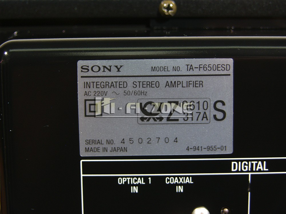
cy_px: 107
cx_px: 143
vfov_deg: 14.8
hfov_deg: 19.6
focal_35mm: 100
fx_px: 826
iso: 50
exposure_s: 1/100
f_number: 3.2
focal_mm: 25.7
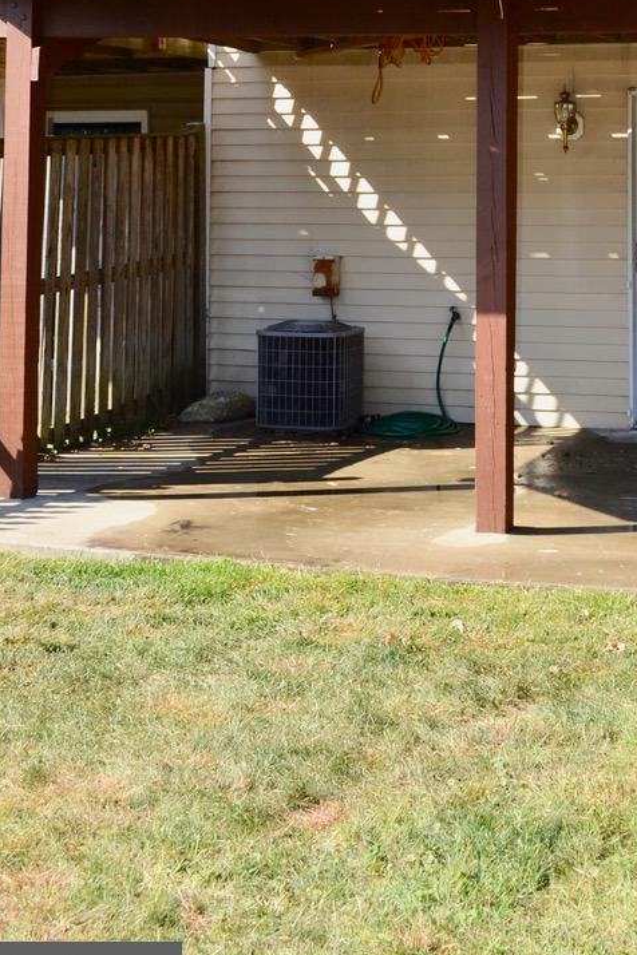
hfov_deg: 19.0
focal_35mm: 71
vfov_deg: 27.0
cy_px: 24
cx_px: 533
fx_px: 1884
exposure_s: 1/200
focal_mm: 22
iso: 100
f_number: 7.1
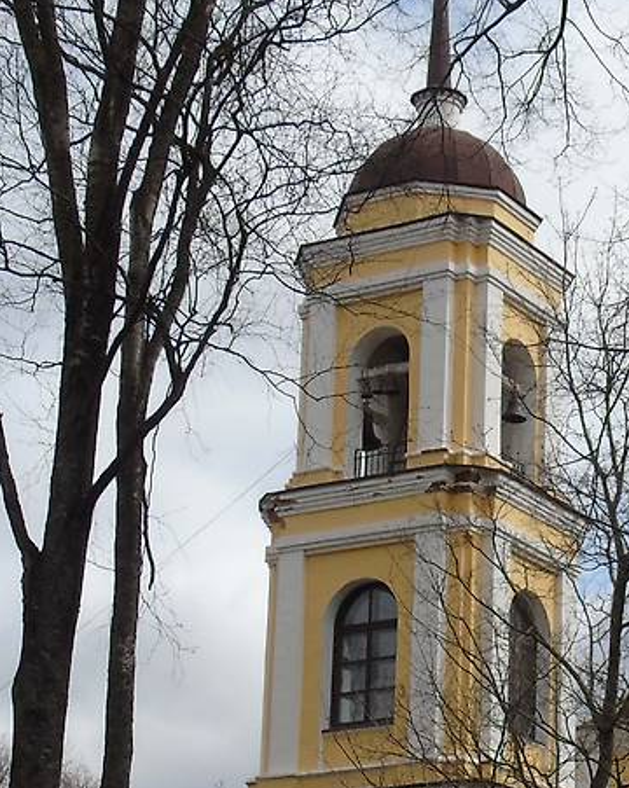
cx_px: 570
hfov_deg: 14.6
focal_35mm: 104
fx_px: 2423
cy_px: 608
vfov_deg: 18.3
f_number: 3.9
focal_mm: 7.1
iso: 80
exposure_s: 1/800
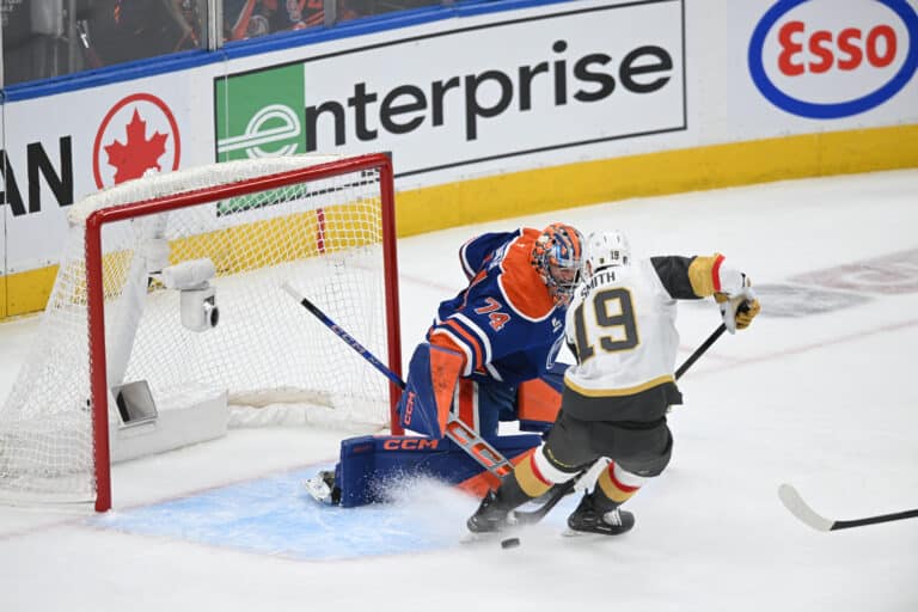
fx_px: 10199
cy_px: 306
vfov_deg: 3.4
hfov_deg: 5.2
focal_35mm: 400
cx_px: 459
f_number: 4.5
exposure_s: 1/1000
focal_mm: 400
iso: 1600
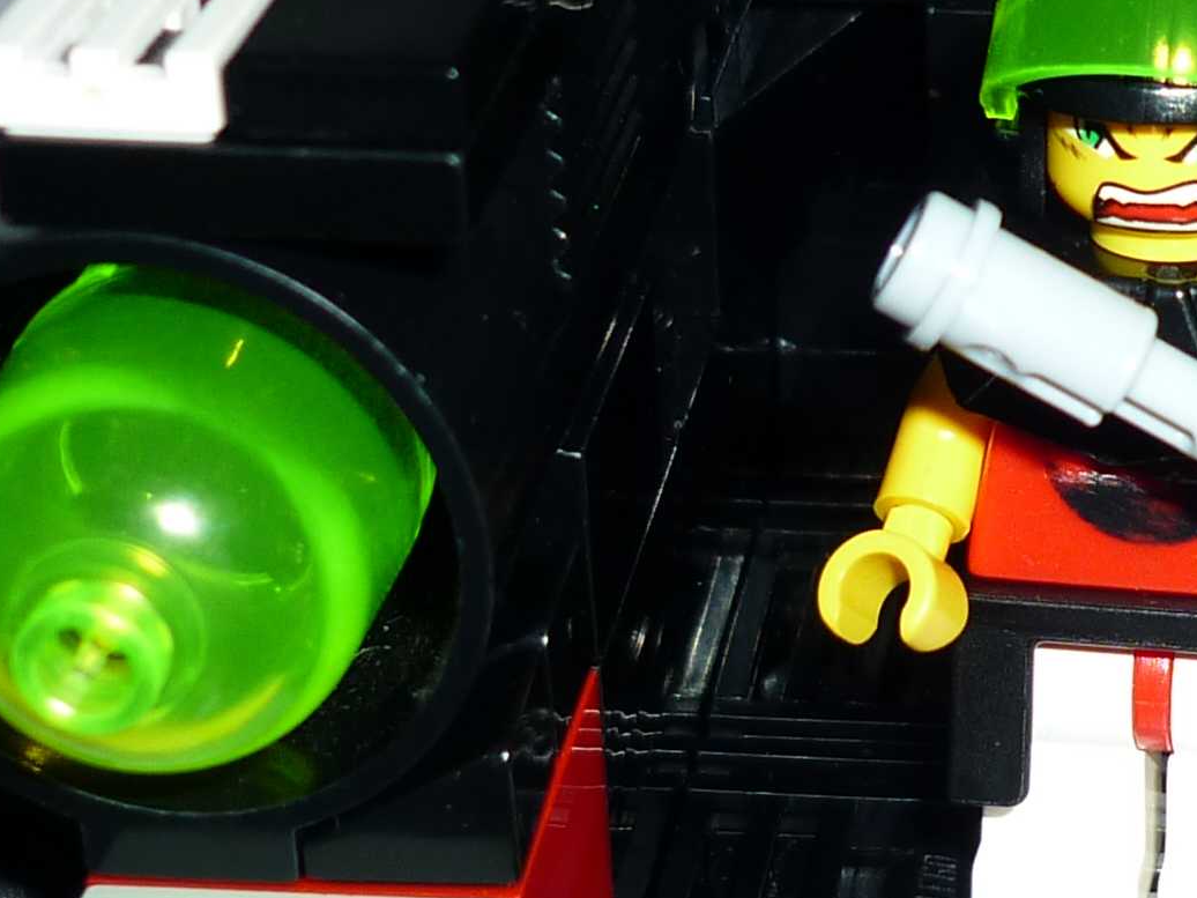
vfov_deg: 14.2
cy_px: 435
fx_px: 3596
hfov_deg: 18.5
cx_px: 1117
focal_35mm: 104
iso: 100
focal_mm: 5.5
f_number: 2.8
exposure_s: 1/60
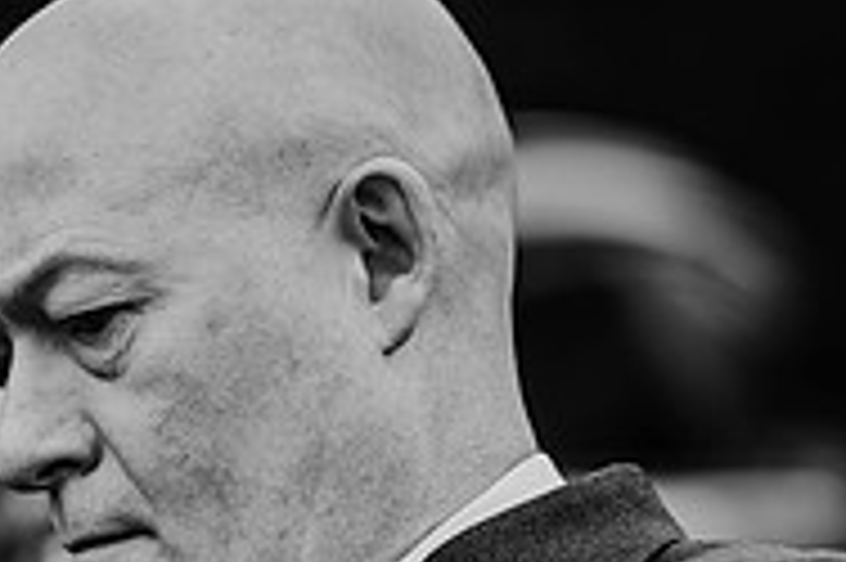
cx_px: 252
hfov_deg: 7.9
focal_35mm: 262
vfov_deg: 5.2
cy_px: 468
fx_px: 6151
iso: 100
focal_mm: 85
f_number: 1.8
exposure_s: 1/500
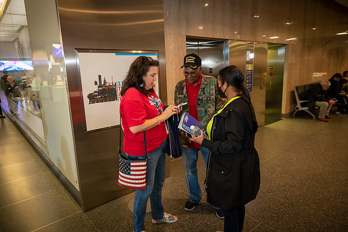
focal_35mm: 24
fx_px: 232
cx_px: 174
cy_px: 116
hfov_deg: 73.8
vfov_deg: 53.1
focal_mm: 24
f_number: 5.6
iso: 10000
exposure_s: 1/50
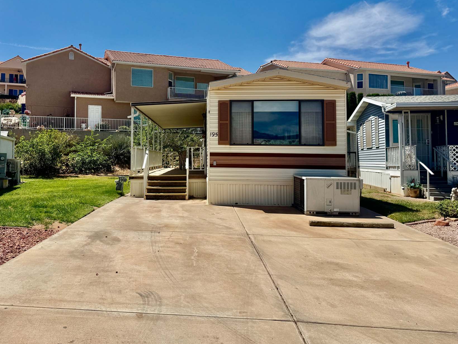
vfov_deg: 46.5
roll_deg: -0.2
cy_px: 137
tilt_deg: +2.5
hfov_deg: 59.4
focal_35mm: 30
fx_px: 397
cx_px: 179
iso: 80
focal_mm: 6.76
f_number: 1.78
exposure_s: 1/7937
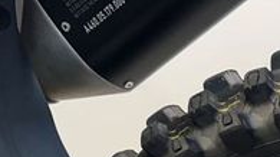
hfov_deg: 21.4
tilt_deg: -22.8
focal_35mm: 86
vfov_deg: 12.4
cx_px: 401
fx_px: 638
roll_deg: +1.5
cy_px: 311
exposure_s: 1/100
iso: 125
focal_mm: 6.86
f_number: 1.78
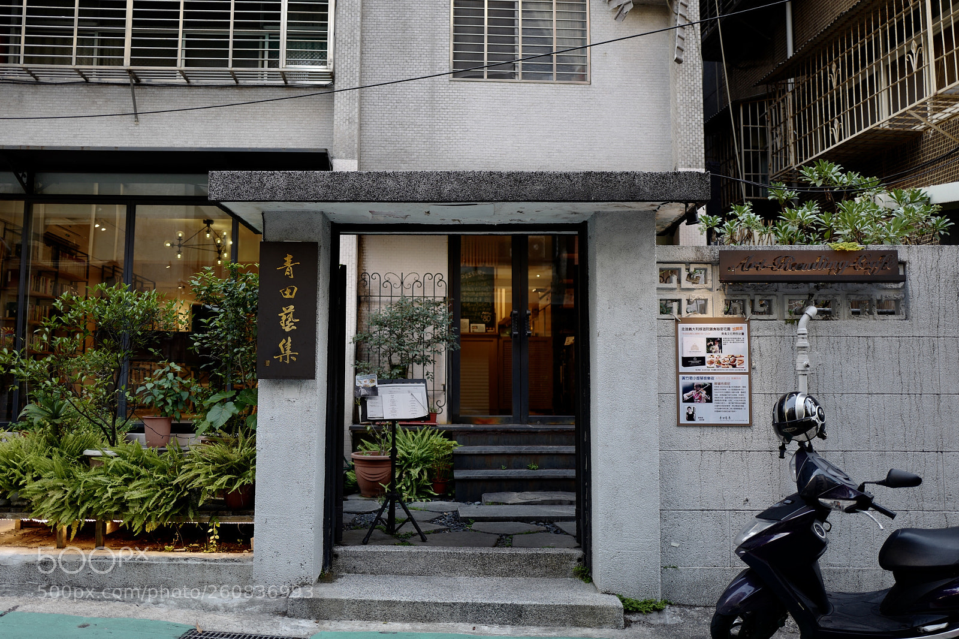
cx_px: 480
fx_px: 746
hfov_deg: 65.5
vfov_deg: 46.4
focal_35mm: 28
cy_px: 320
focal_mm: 28
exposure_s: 1/80
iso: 100
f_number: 1.7
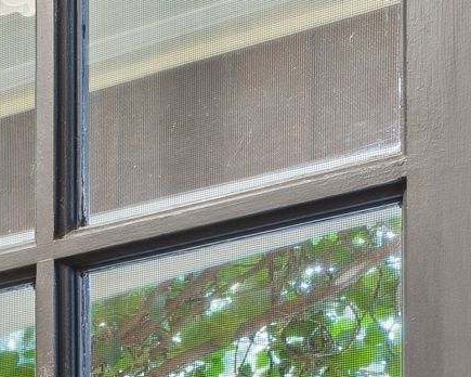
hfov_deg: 9.4
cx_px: -1131
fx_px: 1851
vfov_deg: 10.7
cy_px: 747
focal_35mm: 133
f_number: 13
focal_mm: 17.1
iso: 100
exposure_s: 4
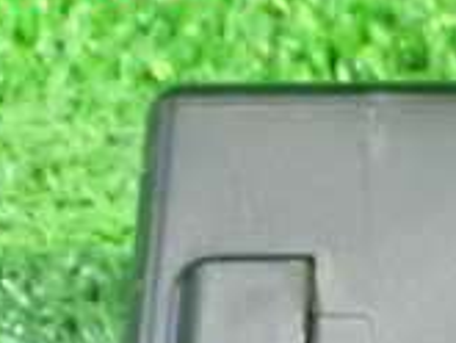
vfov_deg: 9.0
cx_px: 567
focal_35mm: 160
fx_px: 2109
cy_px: 548
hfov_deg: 12.0
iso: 1600
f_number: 2.9
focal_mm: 7.84
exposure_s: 1/25
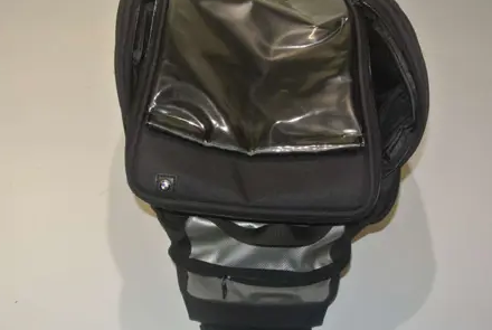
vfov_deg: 30.6
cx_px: 226
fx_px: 602
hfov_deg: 44.4
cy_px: 164
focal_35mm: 44
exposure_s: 1/60
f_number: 4
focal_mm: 13.6
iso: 200
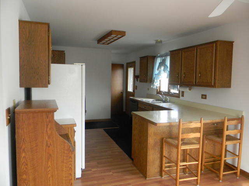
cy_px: 93
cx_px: 124
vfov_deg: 49.7
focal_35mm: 28
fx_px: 201
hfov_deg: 63.4
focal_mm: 5
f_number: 3.5
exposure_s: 1/30
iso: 373
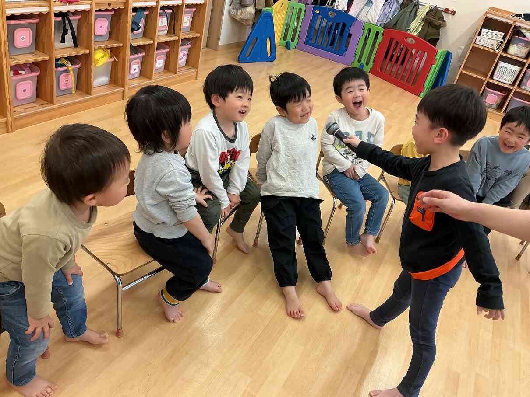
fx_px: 444
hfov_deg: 61.6
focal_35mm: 29
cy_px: 198
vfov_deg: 48.2
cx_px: 265
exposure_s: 1/100
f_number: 1.8
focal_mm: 3
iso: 50
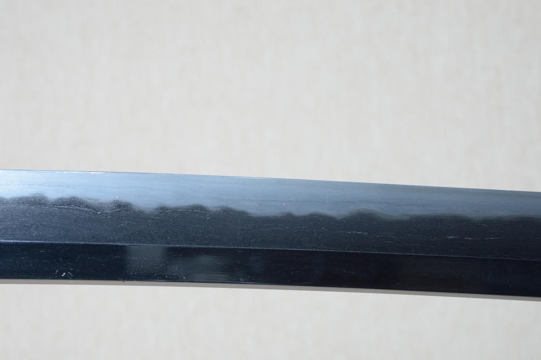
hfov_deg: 18.2
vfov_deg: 12.2
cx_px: 270
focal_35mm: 112
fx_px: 1689
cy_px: 180
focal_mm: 75
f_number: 11
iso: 400
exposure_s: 1/2
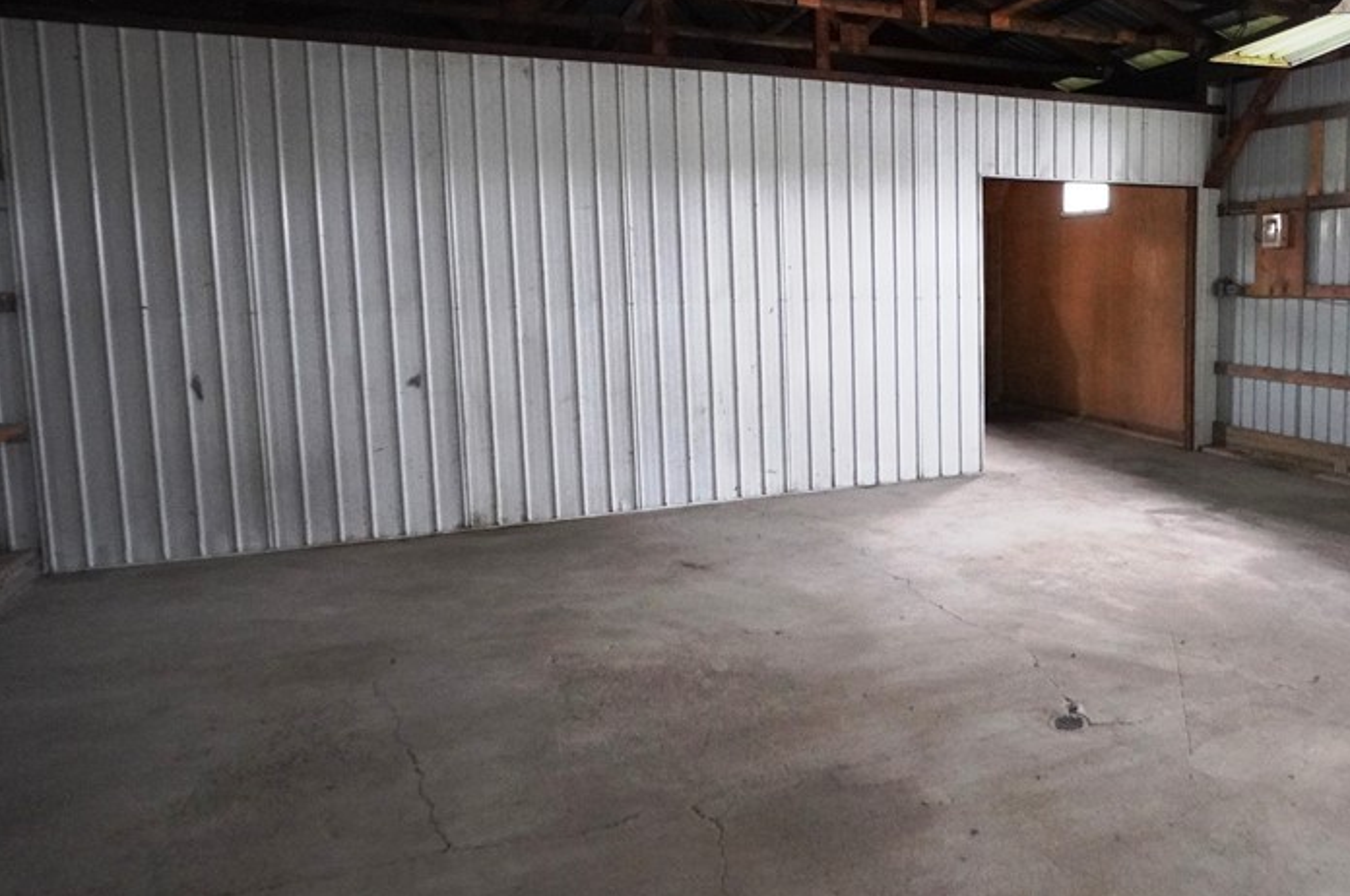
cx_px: 1008
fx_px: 965
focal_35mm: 26
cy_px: 378
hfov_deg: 65.8
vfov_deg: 49.6
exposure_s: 1/80
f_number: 2.8
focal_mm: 11
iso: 6400
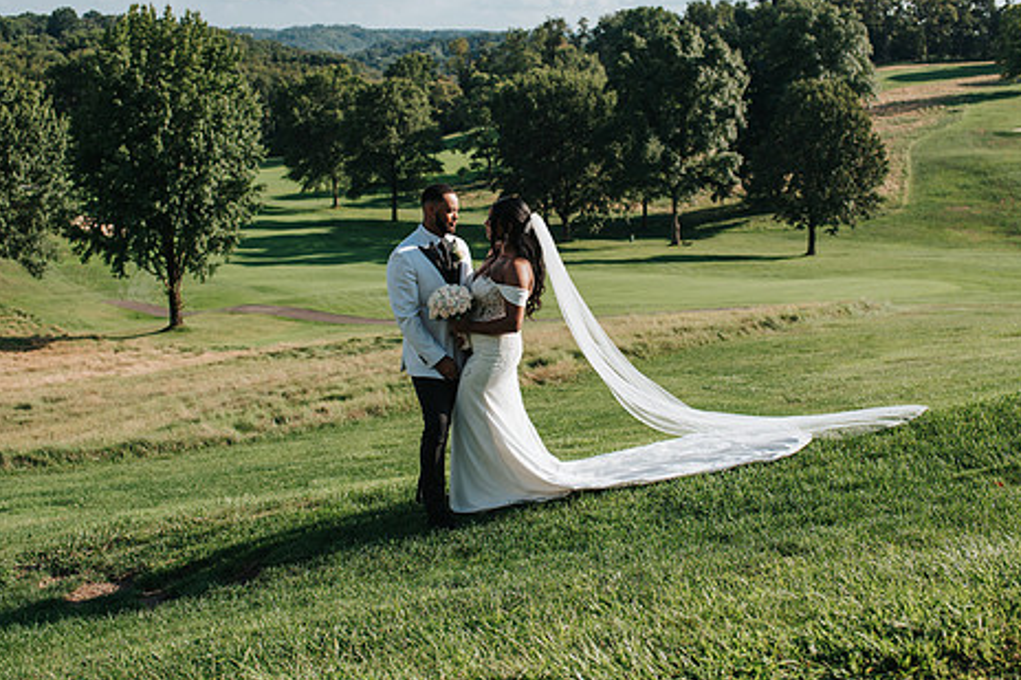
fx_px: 1247
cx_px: 510
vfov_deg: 30.4
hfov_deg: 44.5
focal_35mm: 44
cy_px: 289
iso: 100
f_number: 3.2
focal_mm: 35
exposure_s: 1/1250
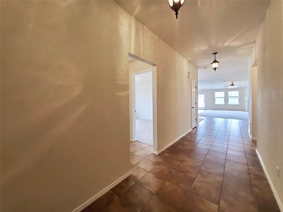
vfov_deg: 89.9
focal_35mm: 13
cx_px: 142
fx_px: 106
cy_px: 106
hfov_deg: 106.2
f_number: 2.2
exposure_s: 1/60
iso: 400
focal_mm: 1.8
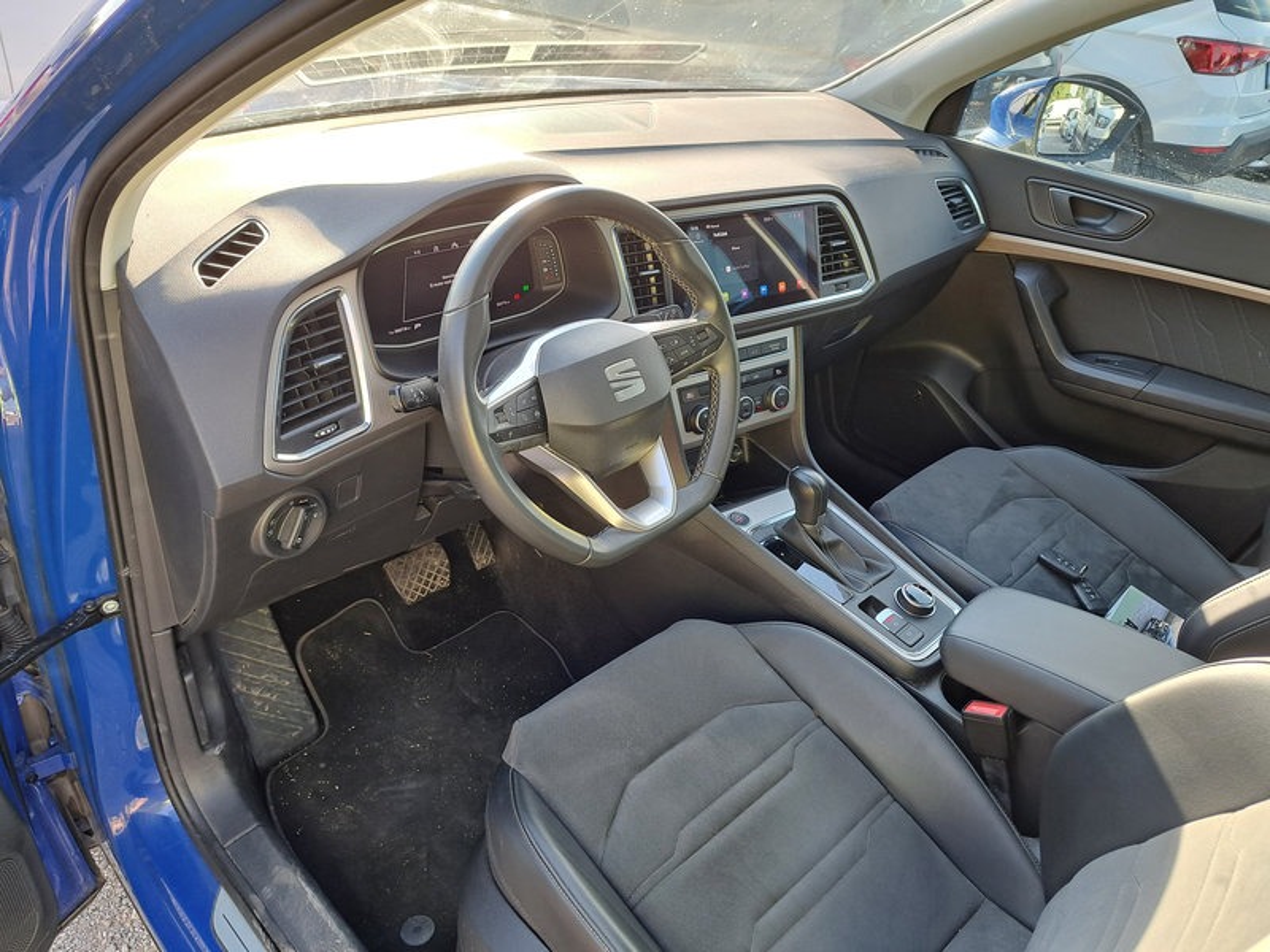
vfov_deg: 56.8
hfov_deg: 71.6
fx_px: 881
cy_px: 476
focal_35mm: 24
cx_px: 635
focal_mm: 5.23
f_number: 1.8
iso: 50
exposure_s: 1/100
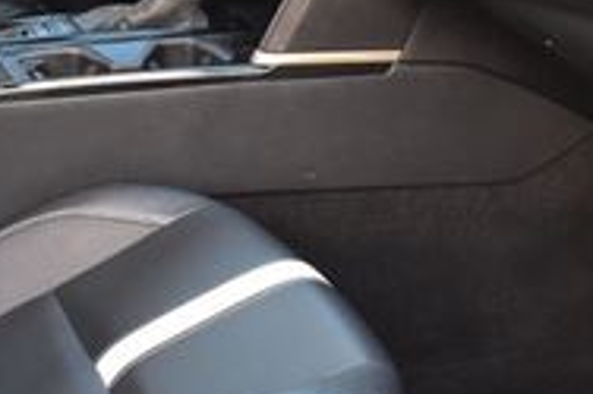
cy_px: 202
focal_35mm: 102
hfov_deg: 19.9
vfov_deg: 13.4
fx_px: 1679
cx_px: 416
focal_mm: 20
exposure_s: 1/15
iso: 800
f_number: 6.3
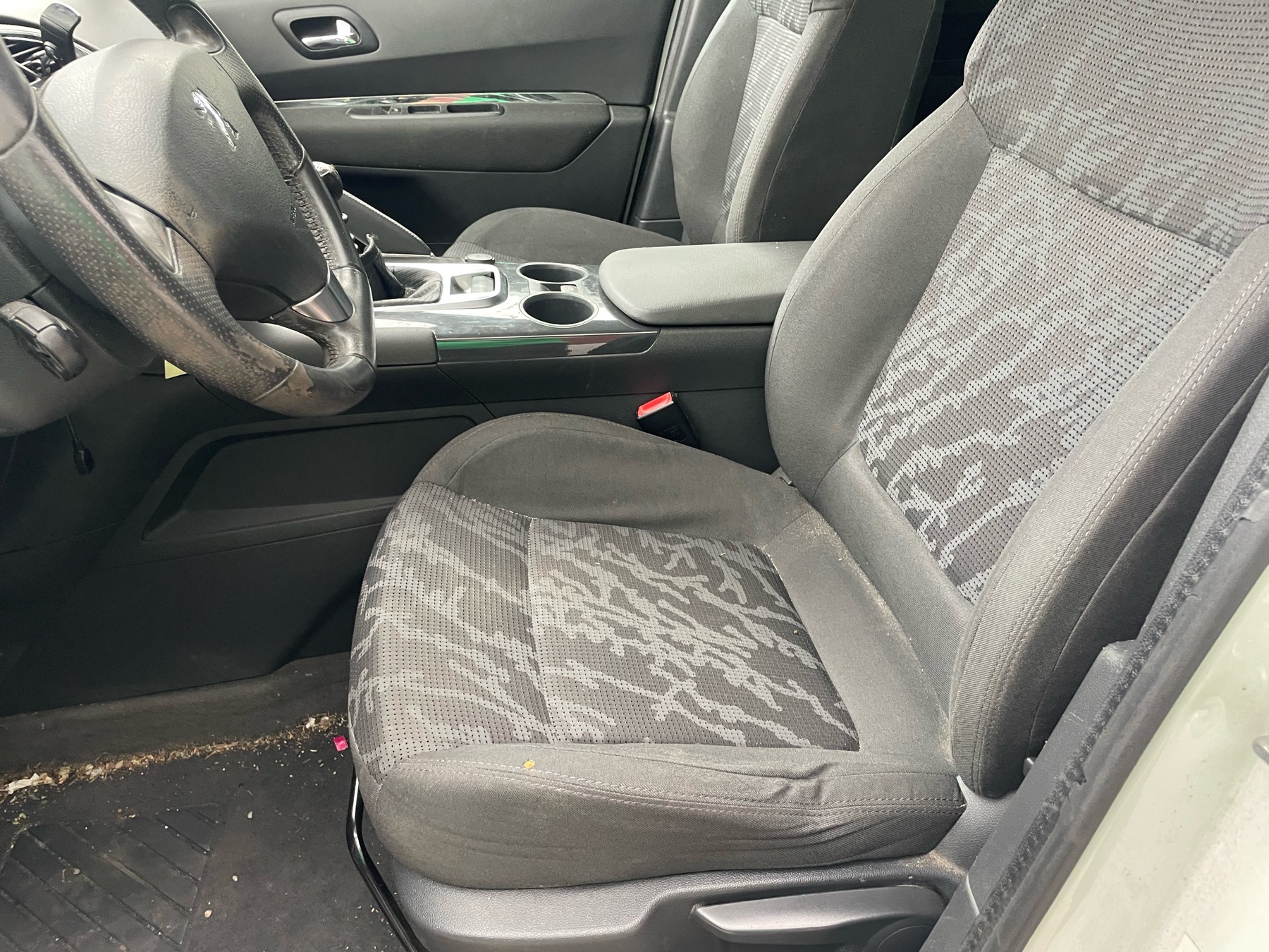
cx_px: 634
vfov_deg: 53.1
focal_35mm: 26
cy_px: 476
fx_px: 953
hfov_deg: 67.3
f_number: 1.6
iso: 200
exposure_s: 1/60
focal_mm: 4.2
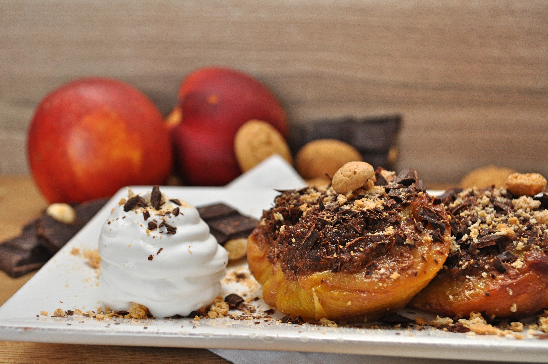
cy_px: 182
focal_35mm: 52
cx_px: 274
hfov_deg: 37.9
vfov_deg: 25.7
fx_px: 798
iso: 800
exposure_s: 1/60
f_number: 5
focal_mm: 35
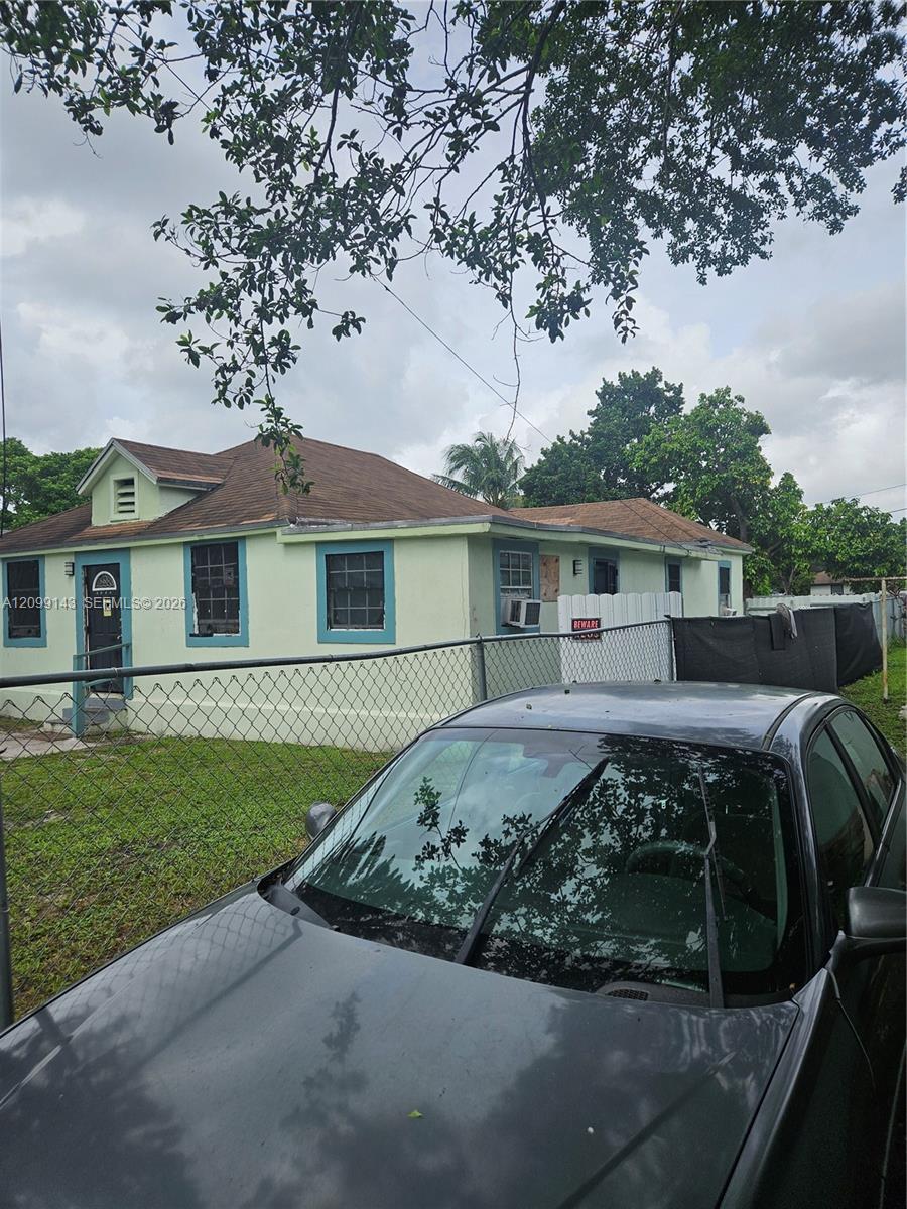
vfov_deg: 73.9
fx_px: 804
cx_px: 454
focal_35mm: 23
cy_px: 604
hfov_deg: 58.9
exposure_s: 1/1904
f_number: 1.8
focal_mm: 5.4
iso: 25
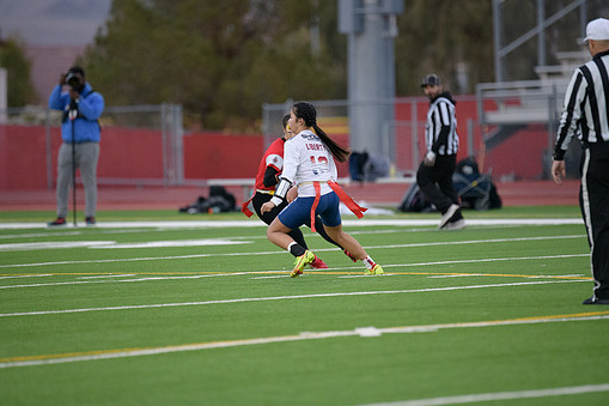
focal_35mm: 342
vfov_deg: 4.0
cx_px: 306
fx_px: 5783
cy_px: 190
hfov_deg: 6.0
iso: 4000
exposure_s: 1/3200
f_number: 2.8
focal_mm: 300
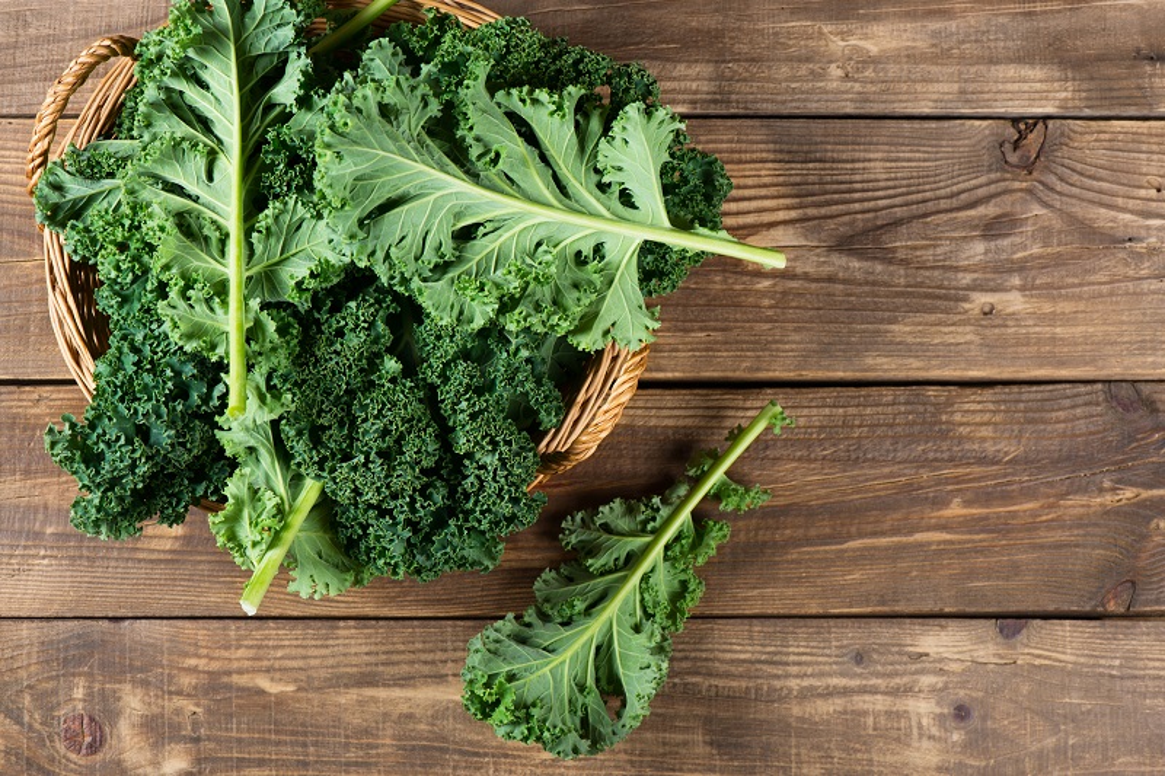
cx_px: 582
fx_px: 3397
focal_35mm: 105
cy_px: 388
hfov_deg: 19.5
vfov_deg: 13.0
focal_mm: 105
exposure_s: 1/160
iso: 100
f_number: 8
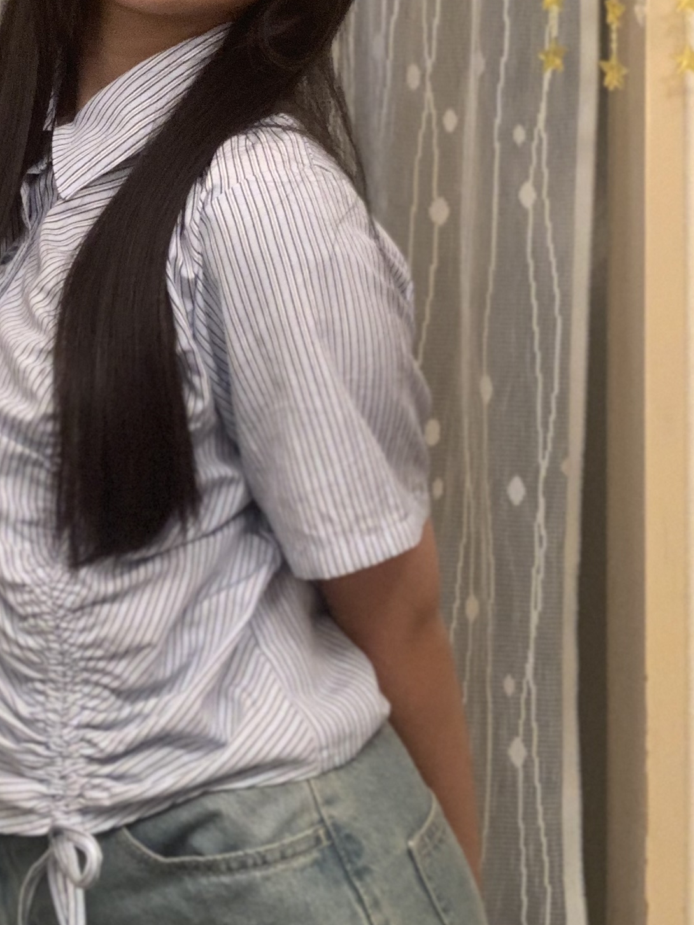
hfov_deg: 21.3
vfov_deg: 28.2
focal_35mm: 68
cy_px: 251
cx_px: 108
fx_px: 1817
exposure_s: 1/50
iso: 200
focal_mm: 2.87
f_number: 2.2
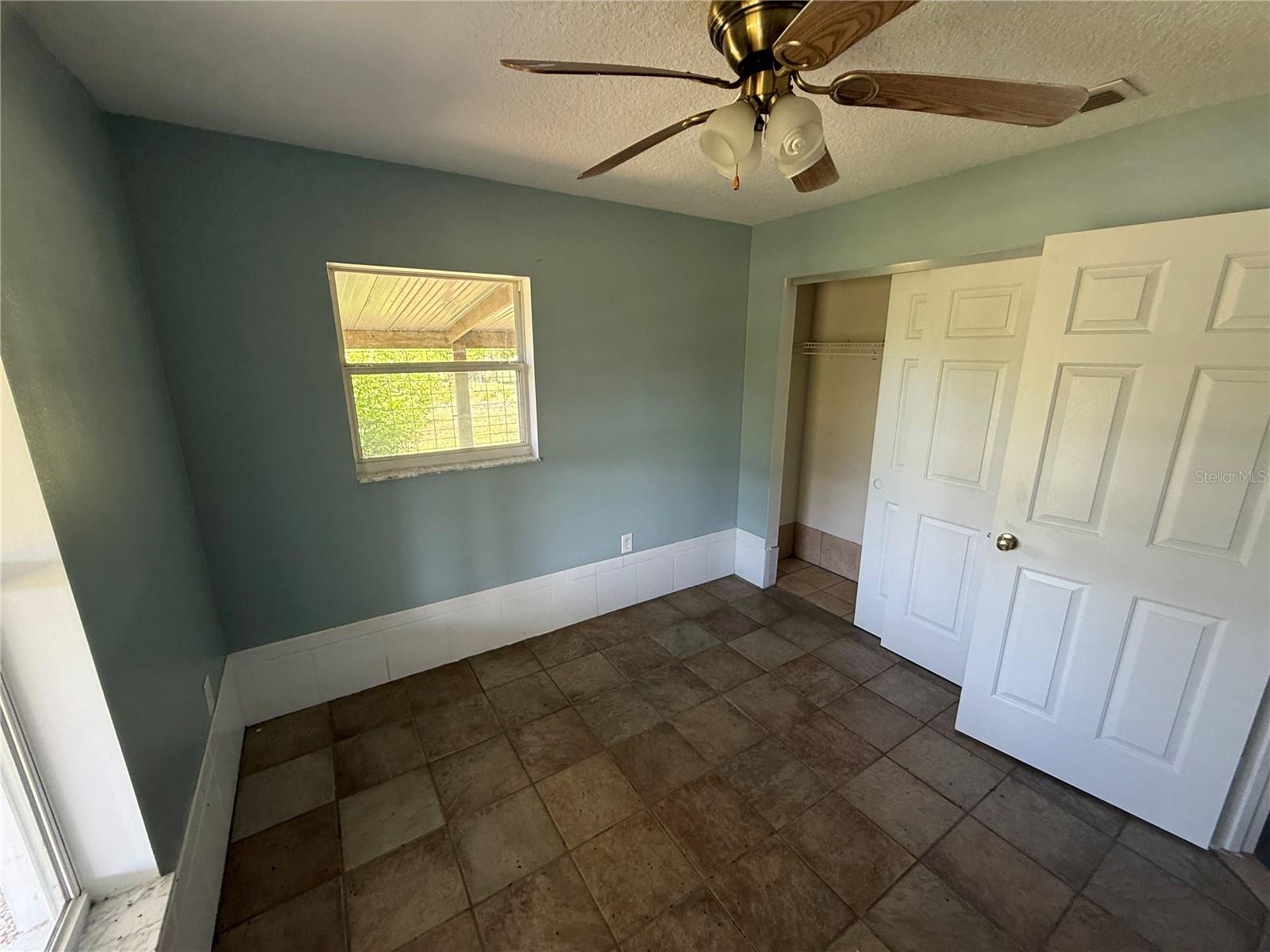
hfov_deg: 102.1
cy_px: 476
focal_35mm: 14
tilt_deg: -13.8
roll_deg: -0.4
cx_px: 635
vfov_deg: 85.7
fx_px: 514
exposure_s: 1/99
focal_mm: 2.22
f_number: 2.2
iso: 160
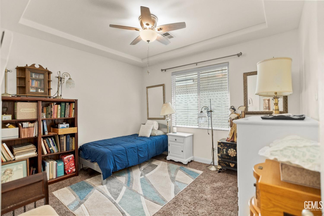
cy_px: 108
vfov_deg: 73.7
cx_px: 162
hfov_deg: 96.7
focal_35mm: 16
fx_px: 144
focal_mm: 16
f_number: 1.8
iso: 500
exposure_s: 1/25
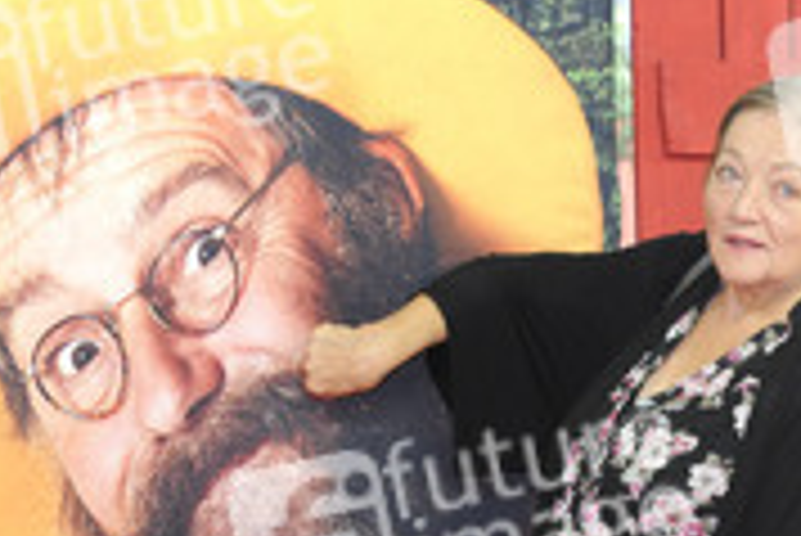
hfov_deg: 16.2
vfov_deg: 10.6
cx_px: 592
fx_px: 2806
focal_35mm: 126
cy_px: 743
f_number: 6.3
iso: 1600
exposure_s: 1/160
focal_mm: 56
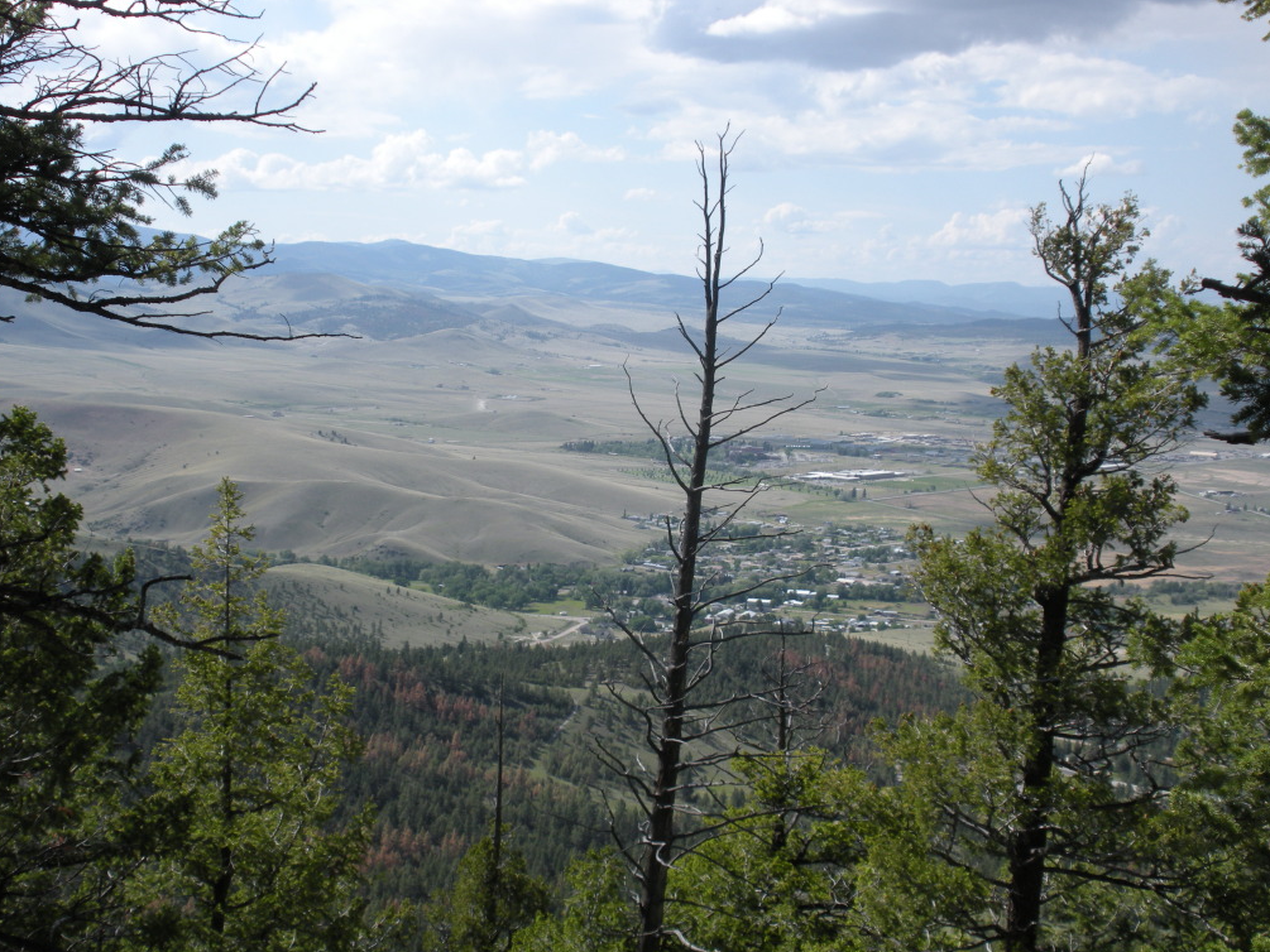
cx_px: 631
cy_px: 471
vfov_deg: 27.5
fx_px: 1945
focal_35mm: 53
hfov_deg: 36.2
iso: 64
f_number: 4.4
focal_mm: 9.1
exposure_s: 1/436
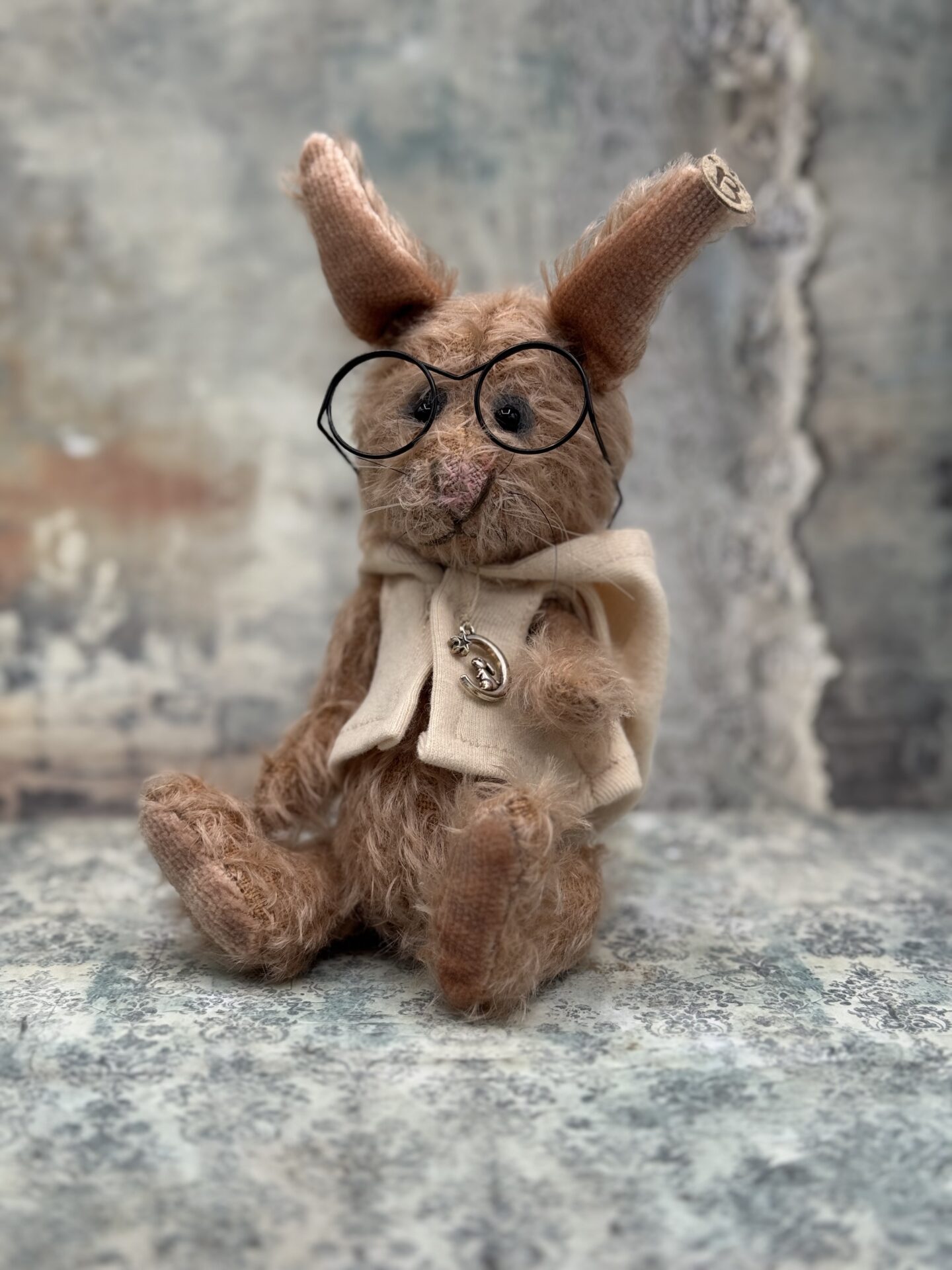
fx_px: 1760
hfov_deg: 30.3
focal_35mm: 48
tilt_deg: -9.8
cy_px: 635
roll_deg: -0.7
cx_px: 476
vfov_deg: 39.7
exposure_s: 1/121
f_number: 1.78
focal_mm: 6.76
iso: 50
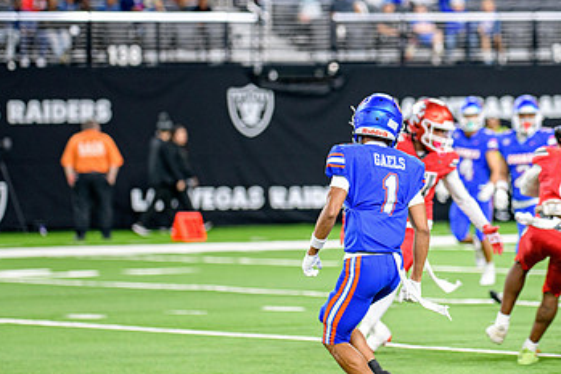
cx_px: 429
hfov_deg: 6.9
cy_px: 221
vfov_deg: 4.6
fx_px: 4661
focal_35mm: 299
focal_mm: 180
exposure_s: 1/400
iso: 1250
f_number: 2.8
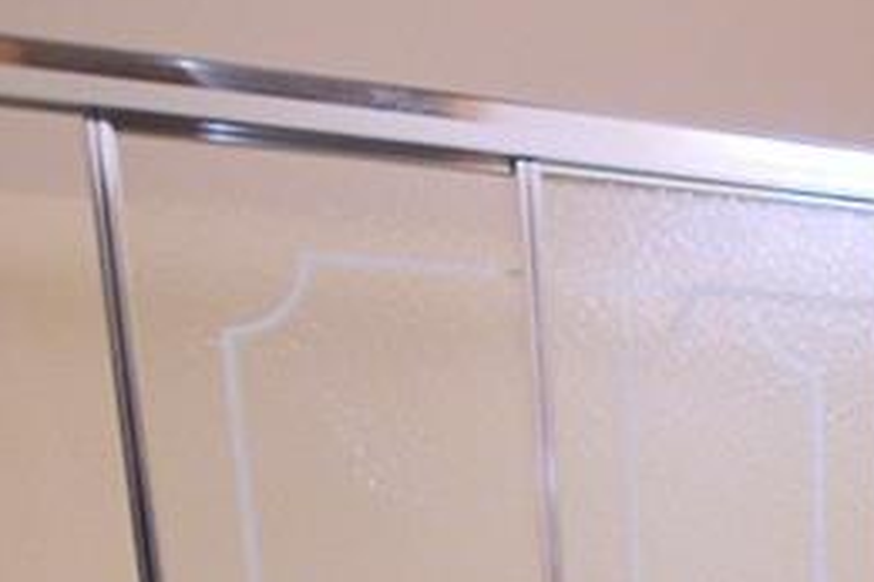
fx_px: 1576
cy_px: 1009
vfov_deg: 17.5
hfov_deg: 26.5
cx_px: 1123
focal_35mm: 65
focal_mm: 11
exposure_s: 1/60
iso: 400
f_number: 3.5
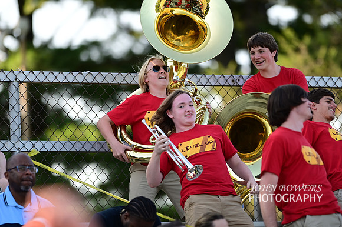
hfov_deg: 6.9
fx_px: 2848
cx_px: 171
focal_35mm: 300
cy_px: 114
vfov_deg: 4.6
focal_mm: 300
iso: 500
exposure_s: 1/1600
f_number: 2.8
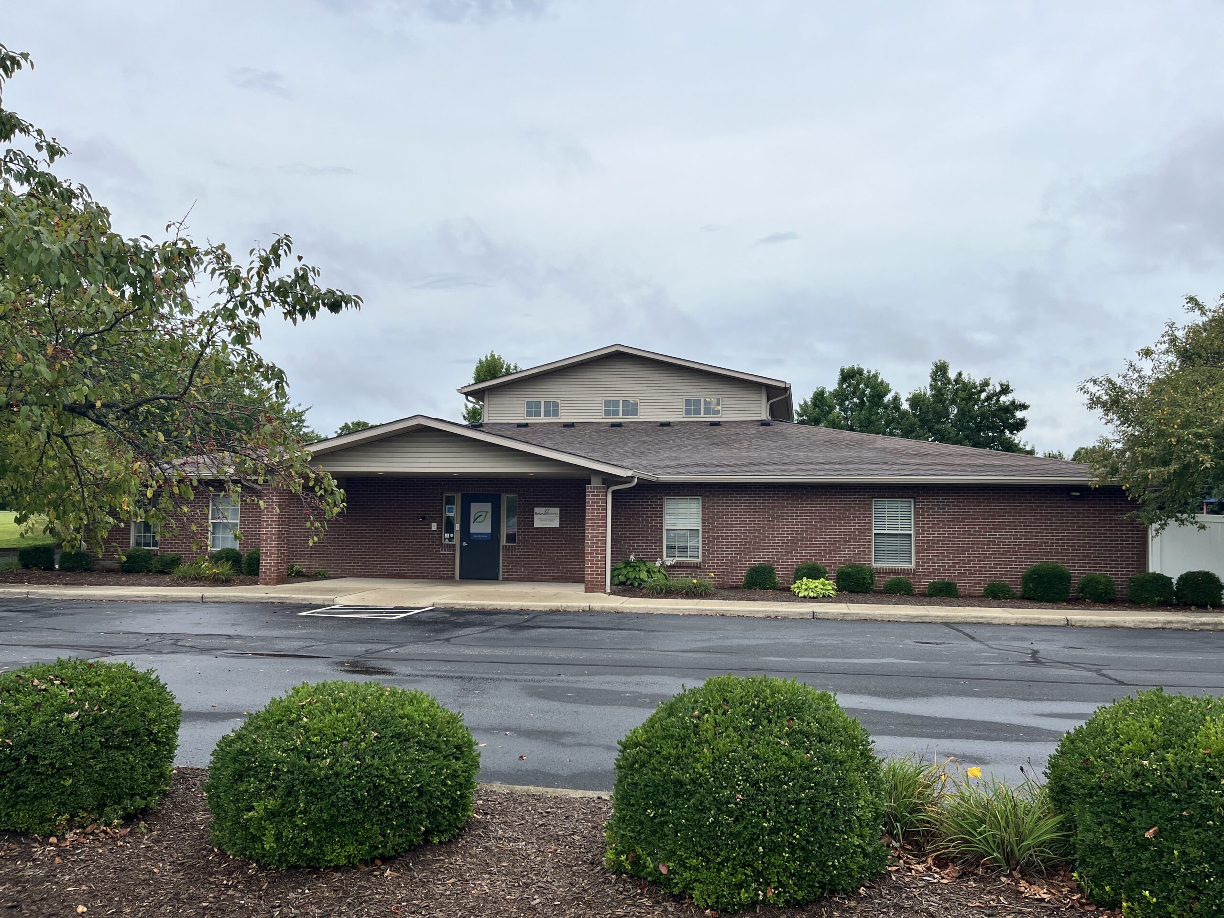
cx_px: 612
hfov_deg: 67.3
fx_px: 919
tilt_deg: +3.3
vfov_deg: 53.1
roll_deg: -0.5
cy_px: 459
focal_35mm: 26
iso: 50
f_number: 1.6
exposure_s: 1/4016
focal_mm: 5.1
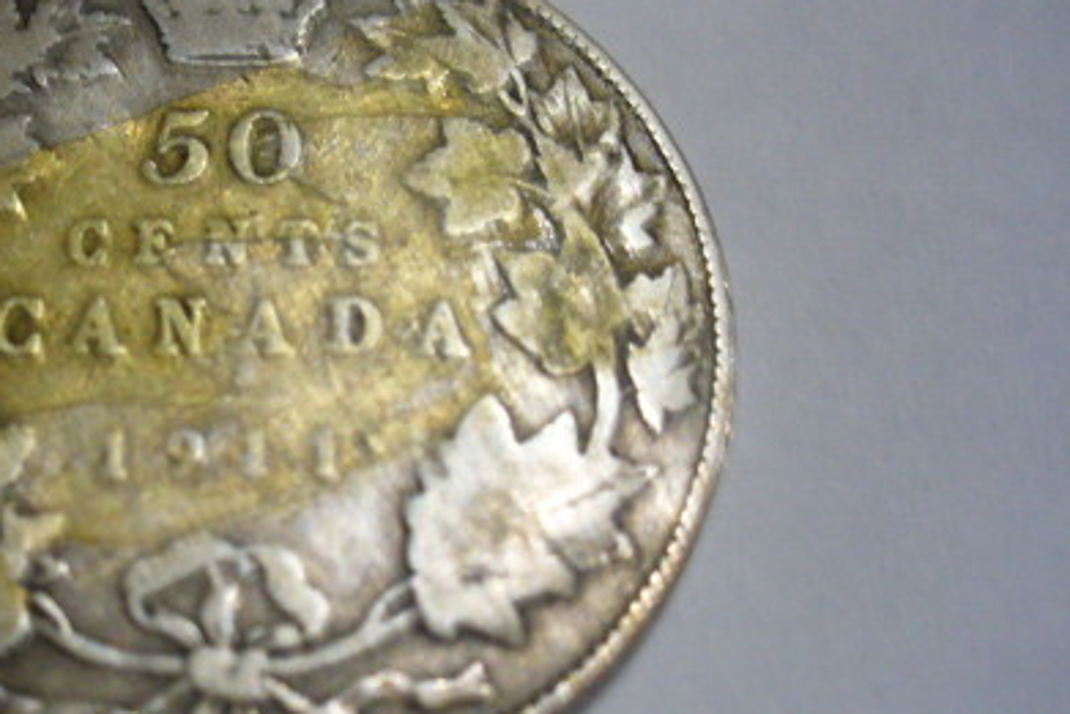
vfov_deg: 23.0
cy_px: 405
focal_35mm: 59
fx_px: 1754
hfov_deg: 33.2
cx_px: 260
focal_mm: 6.1
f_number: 2.8
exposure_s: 1/8
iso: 200
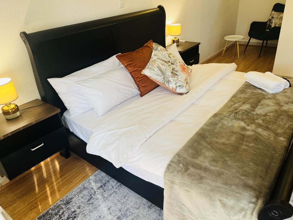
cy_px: 110
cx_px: 146
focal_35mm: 26
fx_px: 220
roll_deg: +5.2
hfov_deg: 67.3
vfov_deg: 53.1
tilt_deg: -29.0
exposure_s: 1/50
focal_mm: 5.1
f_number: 1.6
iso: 100
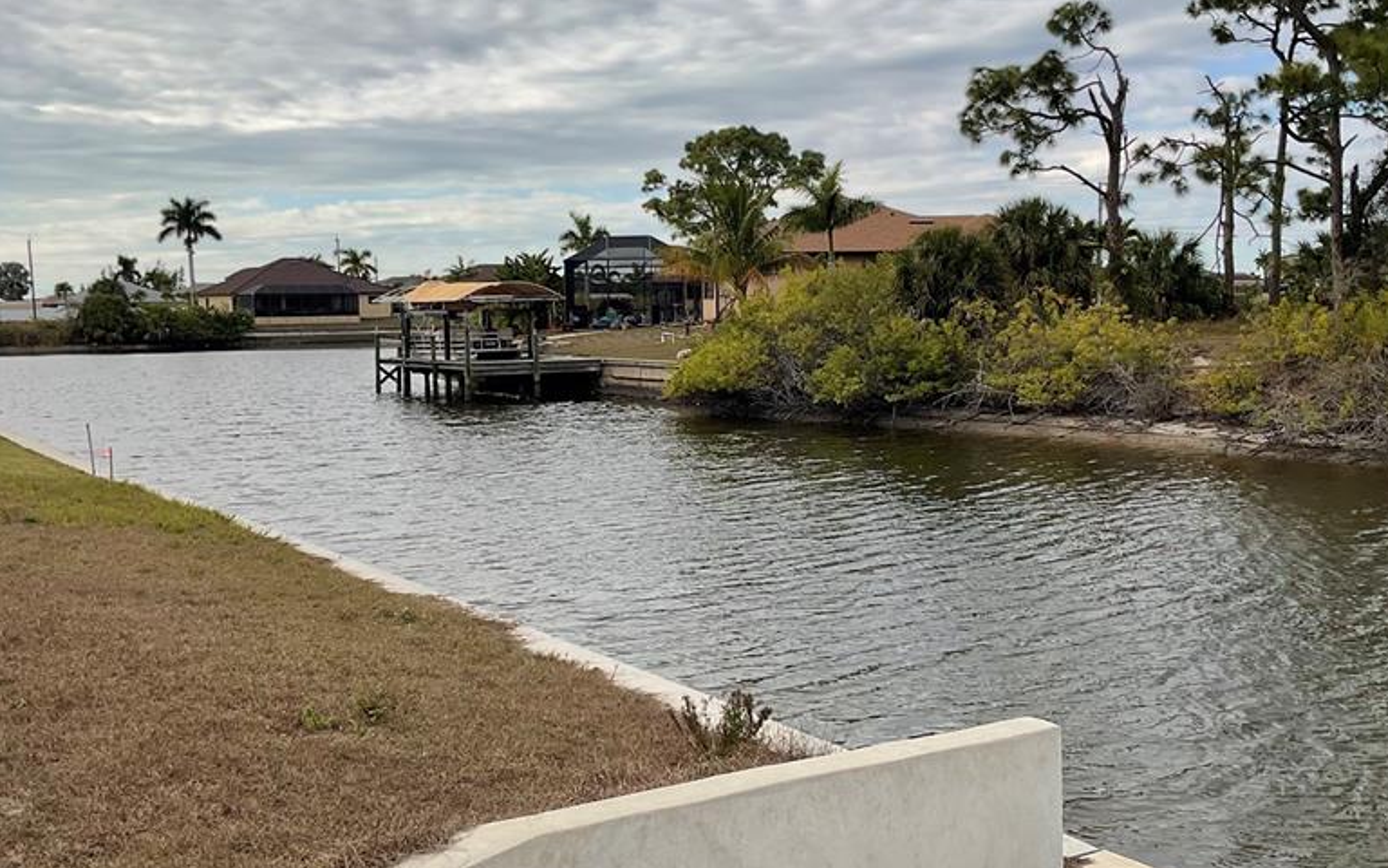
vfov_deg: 31.2
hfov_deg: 48.2
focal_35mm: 41
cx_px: 719
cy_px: 420
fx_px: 1551
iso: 16
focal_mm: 3
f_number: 1.8
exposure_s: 1/2058
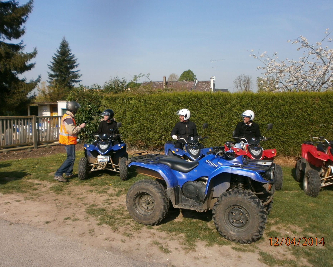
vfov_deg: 50.0
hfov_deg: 60.4
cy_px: 133
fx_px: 286
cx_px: 163
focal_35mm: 29
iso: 100
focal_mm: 4.8
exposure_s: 1/1600
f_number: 2.9
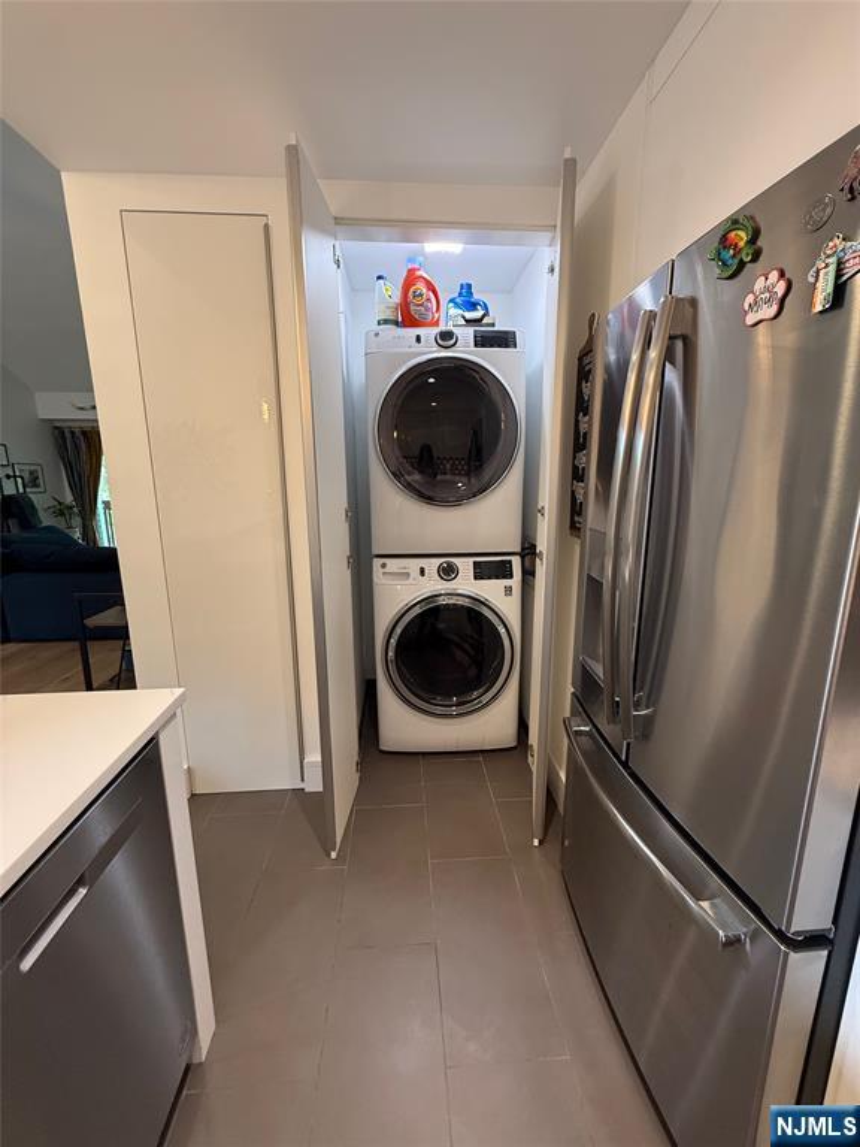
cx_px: 430
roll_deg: -0.4
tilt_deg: -10.9
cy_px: 574
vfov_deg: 102.1
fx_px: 464
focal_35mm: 14
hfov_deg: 85.7
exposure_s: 1/60
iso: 250
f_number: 2.2
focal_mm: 2.22
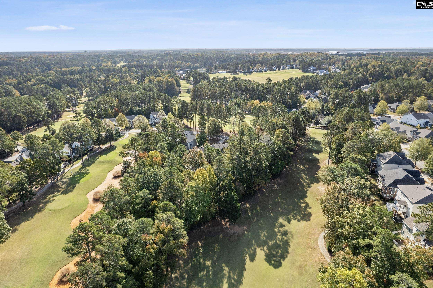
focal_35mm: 22
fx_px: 265
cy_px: 144
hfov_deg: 78.6
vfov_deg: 57.2
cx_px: 216
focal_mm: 8.38
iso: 100
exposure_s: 1/1250
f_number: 2.8
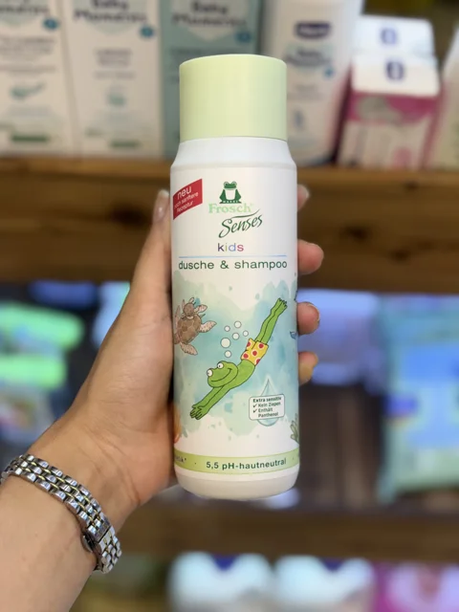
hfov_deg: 28.0
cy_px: 306
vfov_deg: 36.8
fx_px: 919
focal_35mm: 52
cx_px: 230
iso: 50
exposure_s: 1/100
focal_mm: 5.96
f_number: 1.6
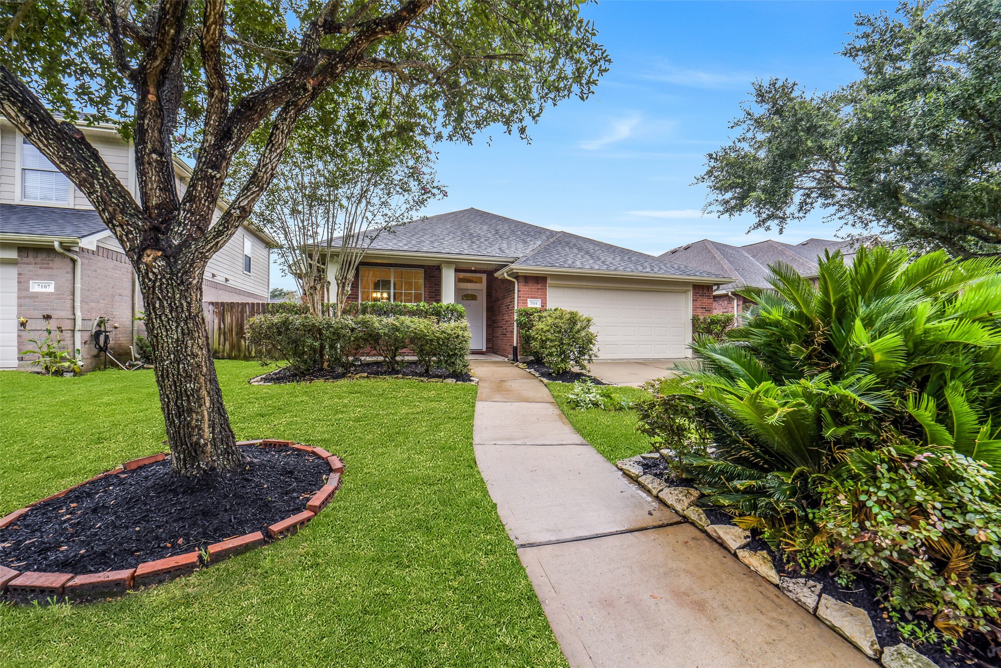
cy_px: 334
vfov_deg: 81.2
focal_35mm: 14
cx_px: 500
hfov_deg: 104.2
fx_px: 389
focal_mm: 14
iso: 500
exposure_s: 1/125
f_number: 11
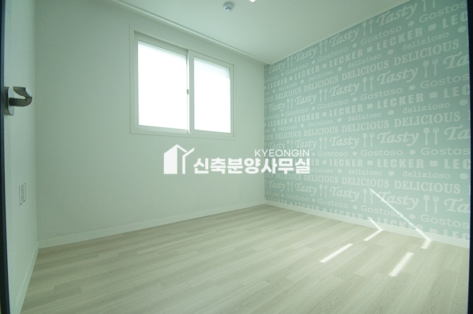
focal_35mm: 16
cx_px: 236
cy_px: 157
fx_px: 217
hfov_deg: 95.0
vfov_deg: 72.0
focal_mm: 11
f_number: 3.5
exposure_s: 1/1000
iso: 800
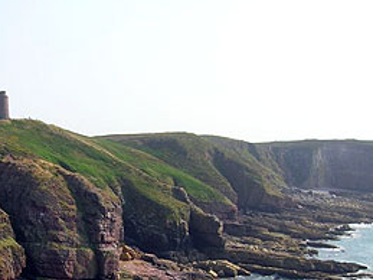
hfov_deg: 31.9
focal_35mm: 59
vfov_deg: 24.4
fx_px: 635
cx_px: 79
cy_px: 223
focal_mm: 5.7
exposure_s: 1/285
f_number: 4.9
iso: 50
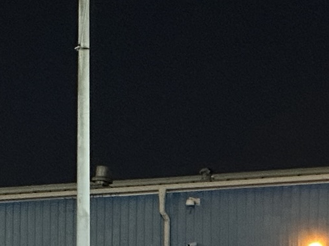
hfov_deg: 6.4
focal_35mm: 307
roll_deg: -0.2
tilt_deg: +2.4
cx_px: -197
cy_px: 276
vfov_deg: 4.8
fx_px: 2916
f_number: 2.8
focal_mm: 9
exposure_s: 1/17
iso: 2000
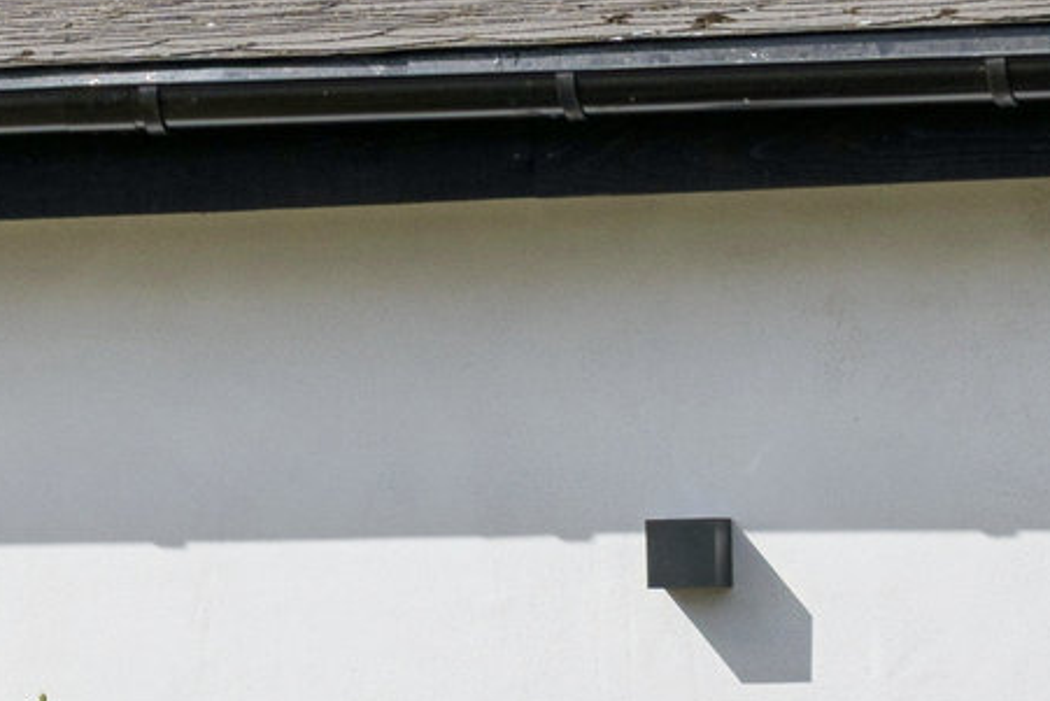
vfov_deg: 4.5
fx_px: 8927
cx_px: -2407
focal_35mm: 306
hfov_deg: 6.1
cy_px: 675
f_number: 8
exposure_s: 1/500
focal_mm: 46
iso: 160
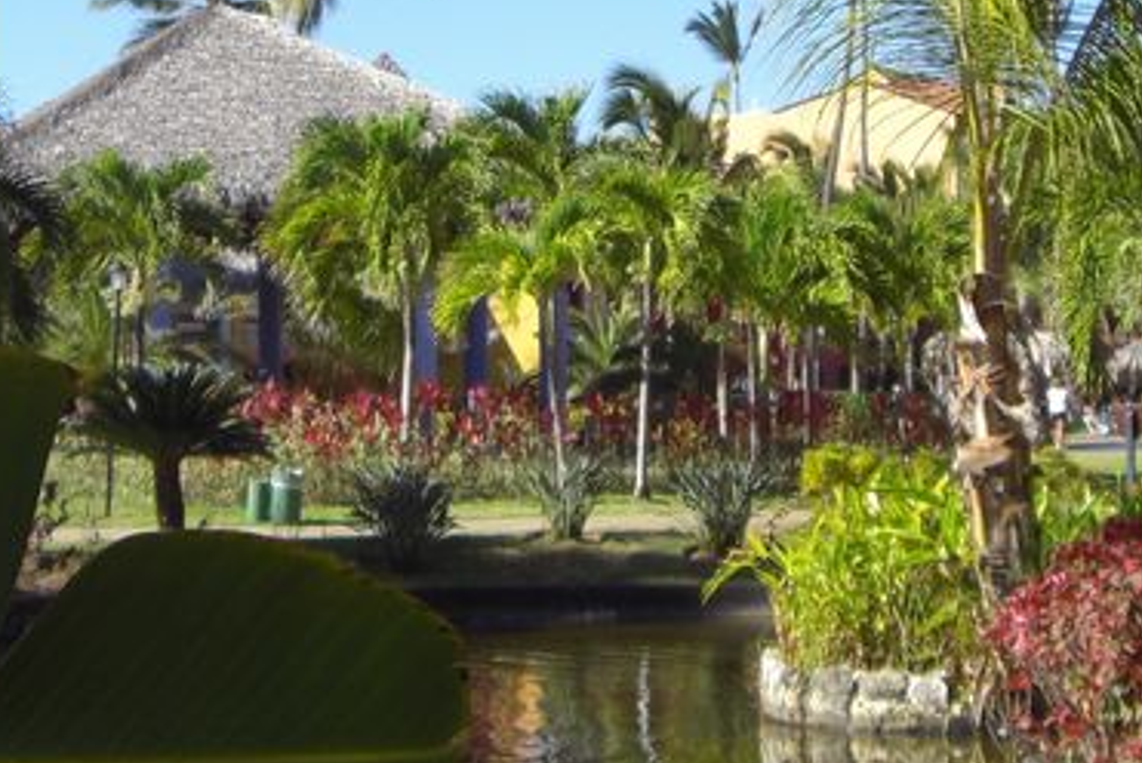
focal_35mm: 109
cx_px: 600
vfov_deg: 12.4
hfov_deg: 18.7
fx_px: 3460
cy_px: -49
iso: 64
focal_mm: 6.2
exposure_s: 1/800
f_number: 2.7
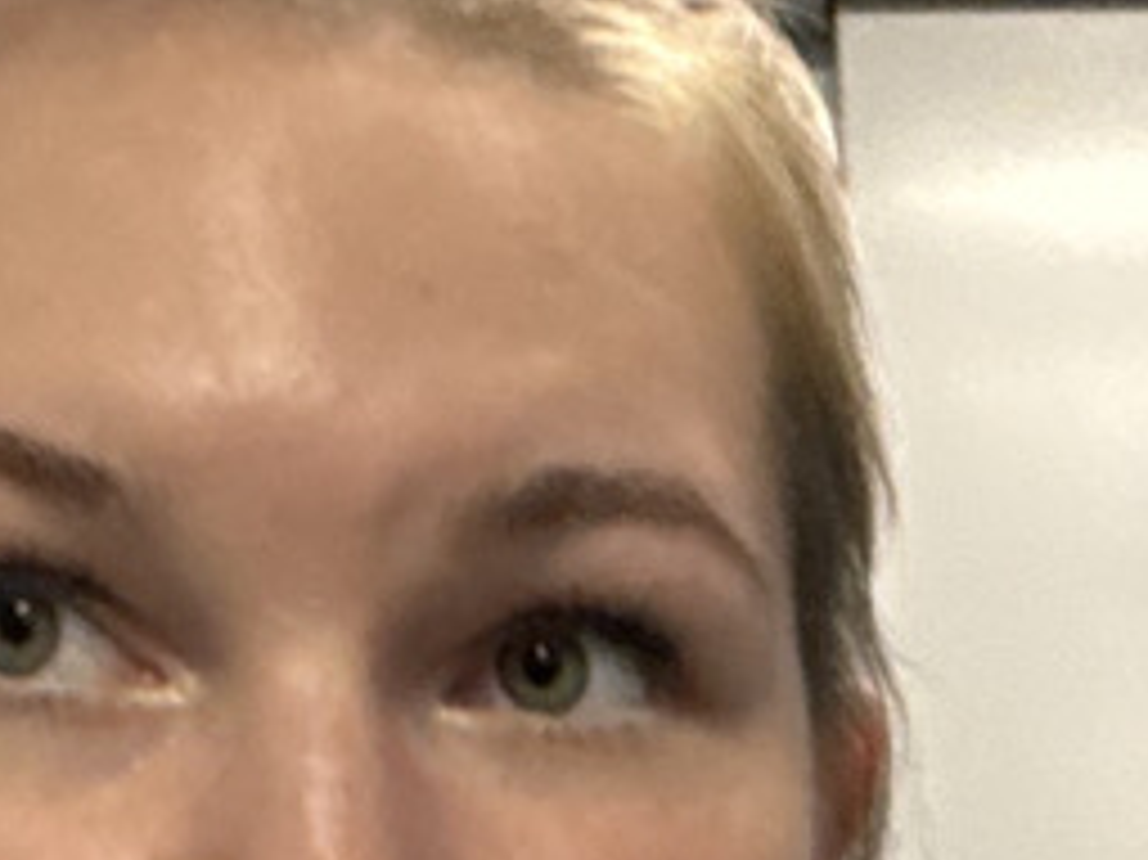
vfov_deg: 11.3
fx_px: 3646
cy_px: 2026
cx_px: 1270
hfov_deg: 17.3
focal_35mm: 110
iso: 400
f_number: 2.2
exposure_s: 1/60
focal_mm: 2.22
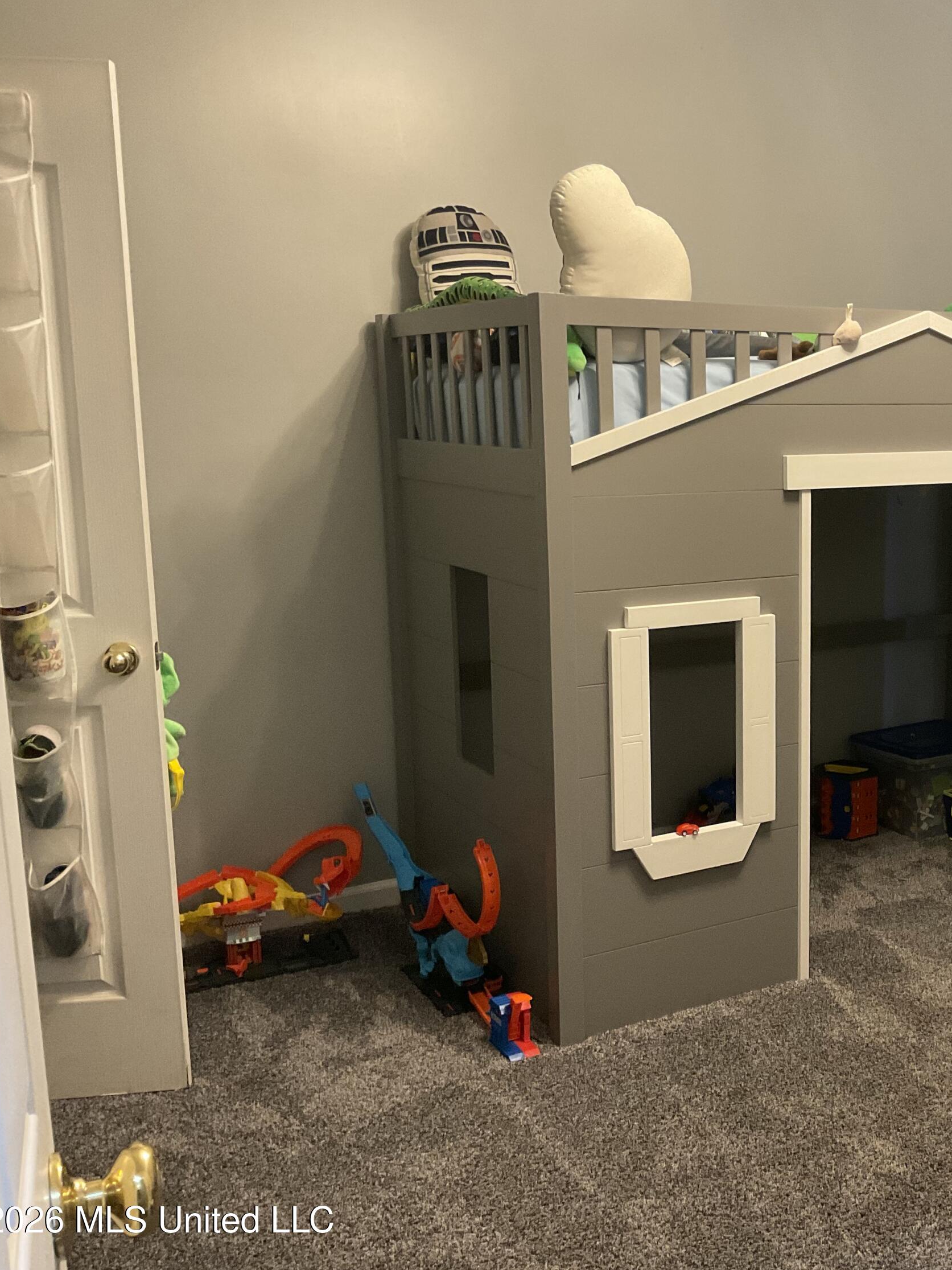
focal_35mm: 39
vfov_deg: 47.9
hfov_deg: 35.2
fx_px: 1430
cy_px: 638
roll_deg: -1.5
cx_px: 809
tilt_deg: -7.8
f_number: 1.8
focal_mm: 3
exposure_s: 1/60
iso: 125
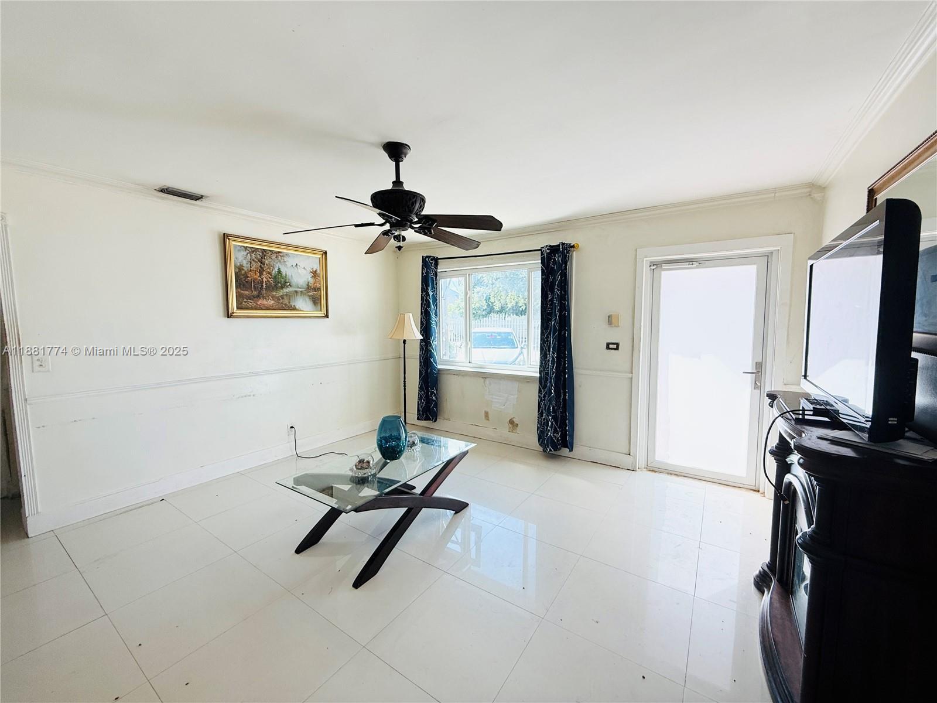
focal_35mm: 14
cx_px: 468
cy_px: 352
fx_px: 379
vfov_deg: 85.7
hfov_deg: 102.1
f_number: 2.2
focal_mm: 2.22
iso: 64
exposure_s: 1/212
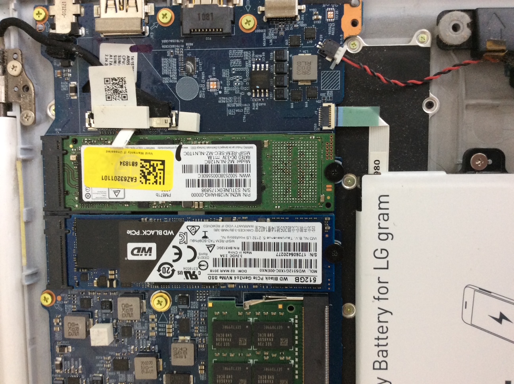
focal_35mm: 32
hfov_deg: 56.9
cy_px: 192
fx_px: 474
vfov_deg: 44.1
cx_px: 257
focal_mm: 3.3
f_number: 2.4
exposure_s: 1/24
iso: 80
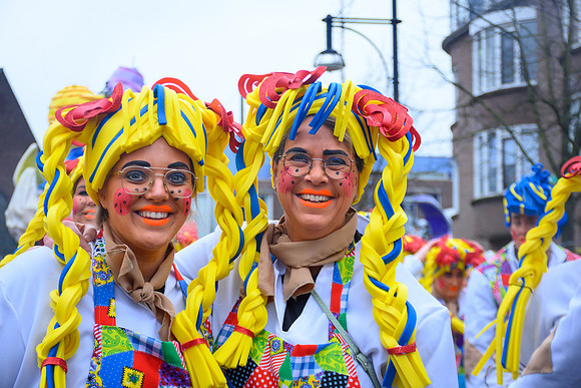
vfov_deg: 18.2
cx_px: 290
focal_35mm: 75
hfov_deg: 27.0
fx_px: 1211
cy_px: 194
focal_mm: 50
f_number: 5
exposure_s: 1/500
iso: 400
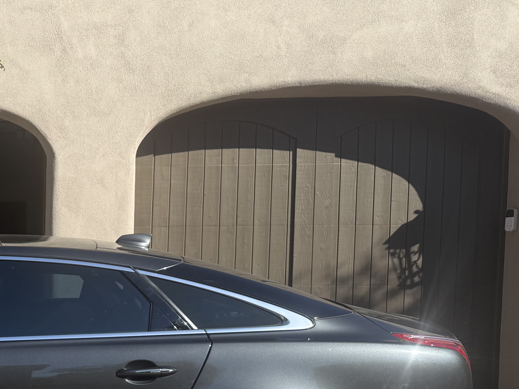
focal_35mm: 57
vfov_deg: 24.6
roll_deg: +0.1
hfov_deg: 29.5
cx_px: -87
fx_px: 855
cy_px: 381
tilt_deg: -4.5
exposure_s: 1/3021
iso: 80
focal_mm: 6.76
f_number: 1.78
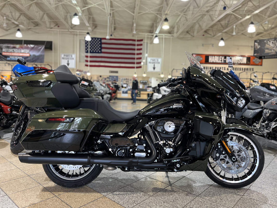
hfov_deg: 67.3
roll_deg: -1.8
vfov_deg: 53.1
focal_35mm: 26
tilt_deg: -4.4
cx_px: 138
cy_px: 104
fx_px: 208
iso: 160
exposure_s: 1/60
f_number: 1.6
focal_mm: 5.1
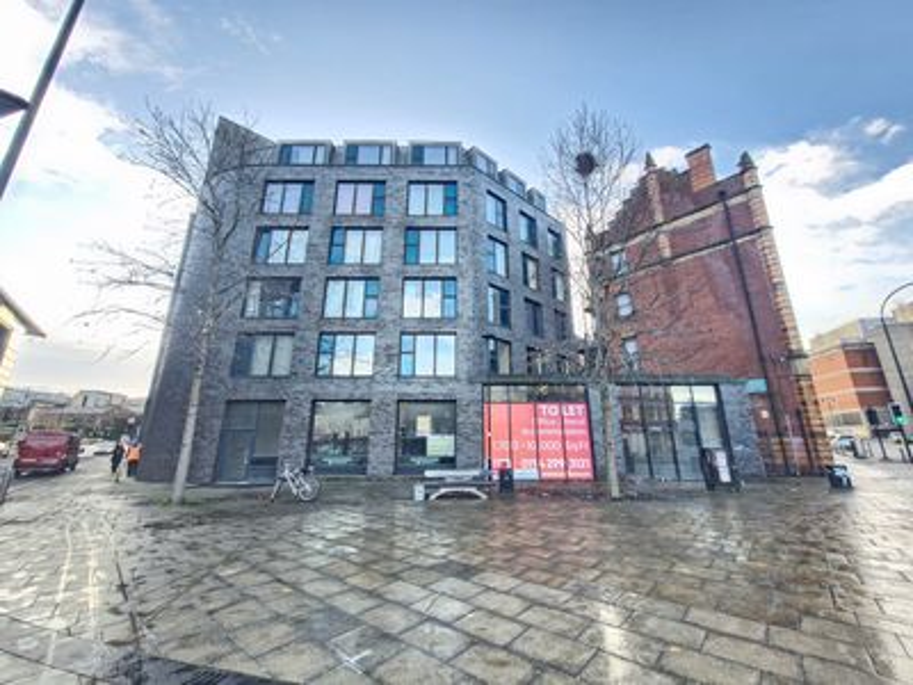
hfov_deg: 106.2
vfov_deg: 89.9
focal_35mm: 13
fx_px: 343
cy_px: 342
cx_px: 456
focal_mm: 1.74
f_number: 2.2
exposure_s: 1/50
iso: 80
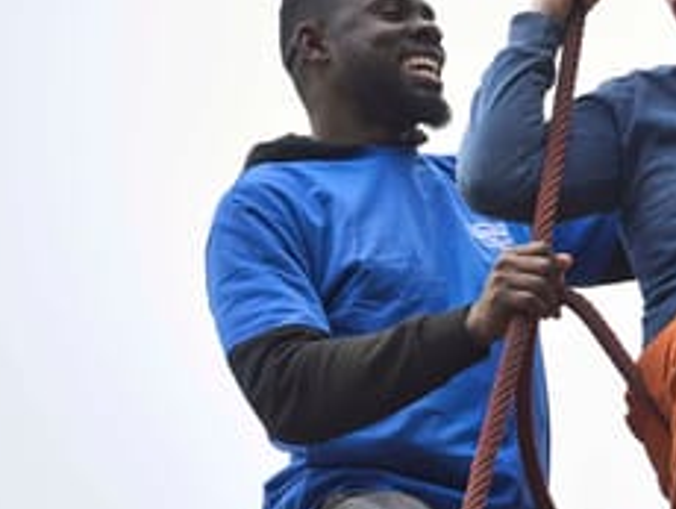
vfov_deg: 4.5
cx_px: 541
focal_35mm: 334
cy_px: 196
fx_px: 6529
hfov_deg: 5.9
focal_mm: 200
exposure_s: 1/400
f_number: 3.5
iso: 800
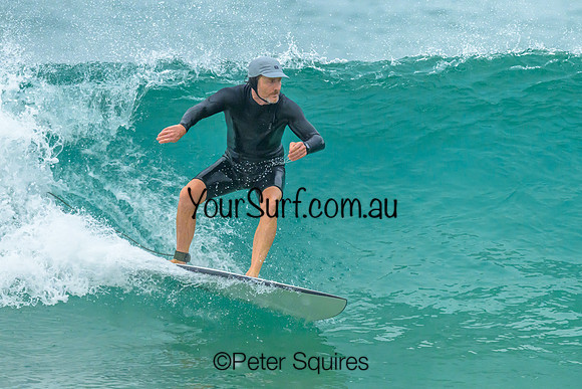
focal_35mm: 1075
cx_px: 382
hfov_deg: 1.9
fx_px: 17377
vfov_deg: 1.3
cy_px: 160
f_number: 6.3
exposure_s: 1/2500
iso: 2500
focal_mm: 800
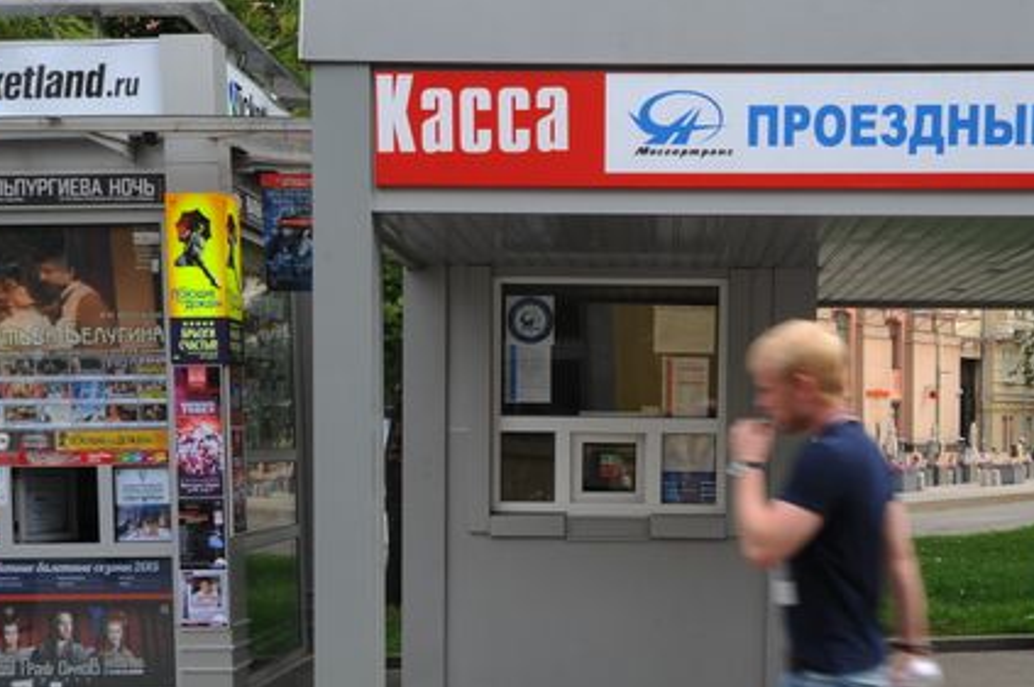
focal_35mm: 53
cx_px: 623
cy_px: 523
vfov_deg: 25.1
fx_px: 1520
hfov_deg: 37.4
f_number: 13
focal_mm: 32
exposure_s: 1/40
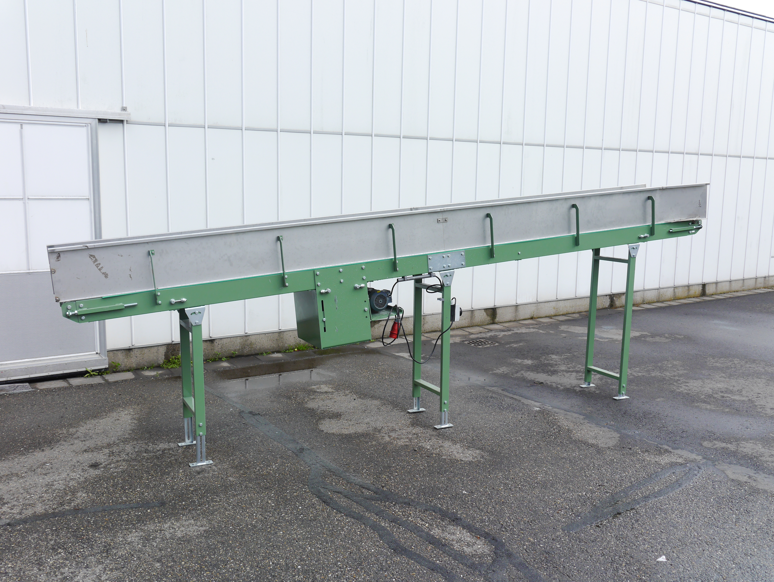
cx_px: 387
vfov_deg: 44.2
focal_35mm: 32
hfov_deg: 56.8
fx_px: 716
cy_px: 291
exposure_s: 1/250
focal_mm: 16
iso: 160
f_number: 6.3
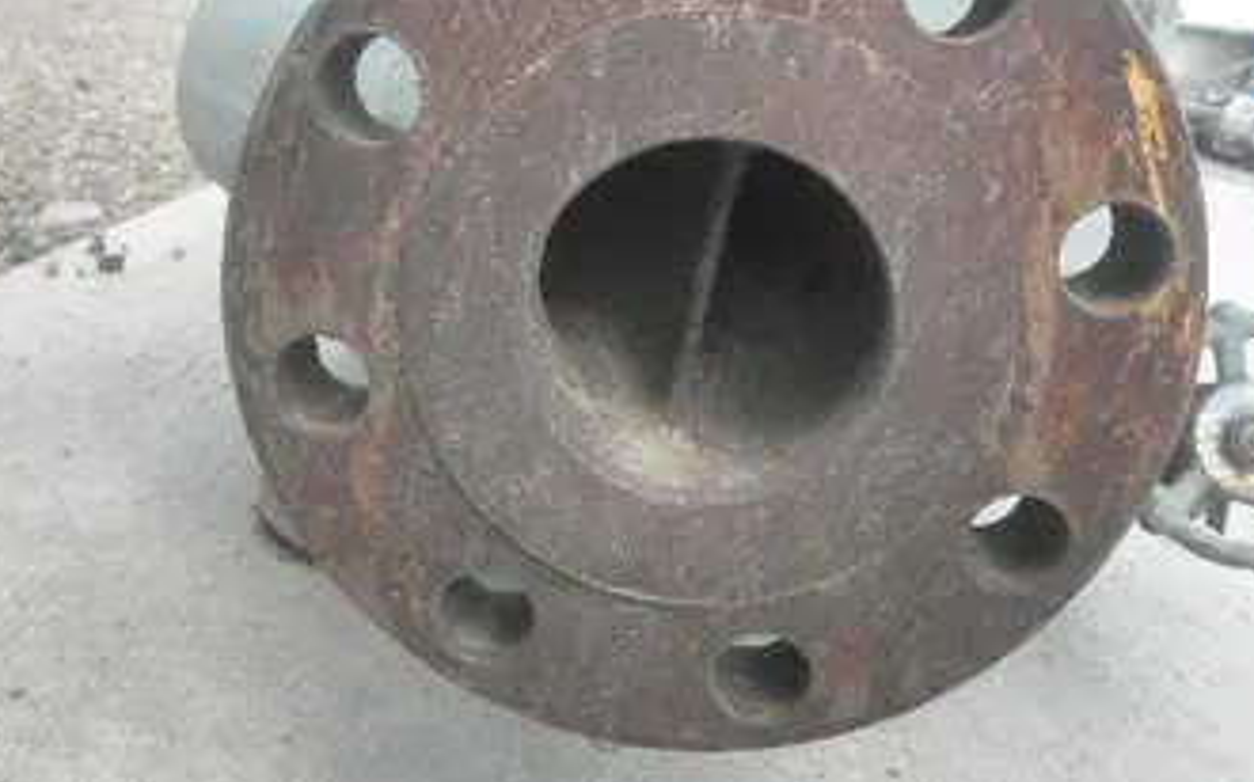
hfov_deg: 53.9
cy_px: 376
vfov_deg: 35.3
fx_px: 1230
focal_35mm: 36
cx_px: 551
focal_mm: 5
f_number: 3
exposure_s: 1/200
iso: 64
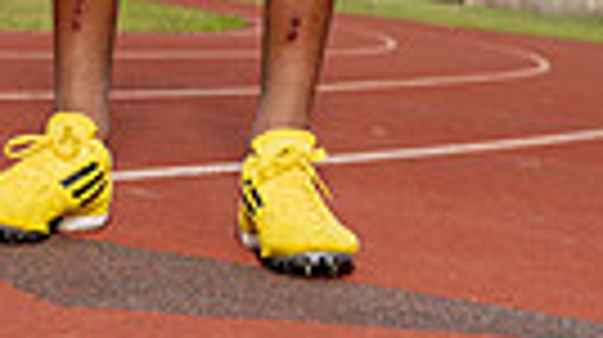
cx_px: 225
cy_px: -608
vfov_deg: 8.7
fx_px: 1916
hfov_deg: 17.9
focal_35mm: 120
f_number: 5
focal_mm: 34
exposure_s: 1/250
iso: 100
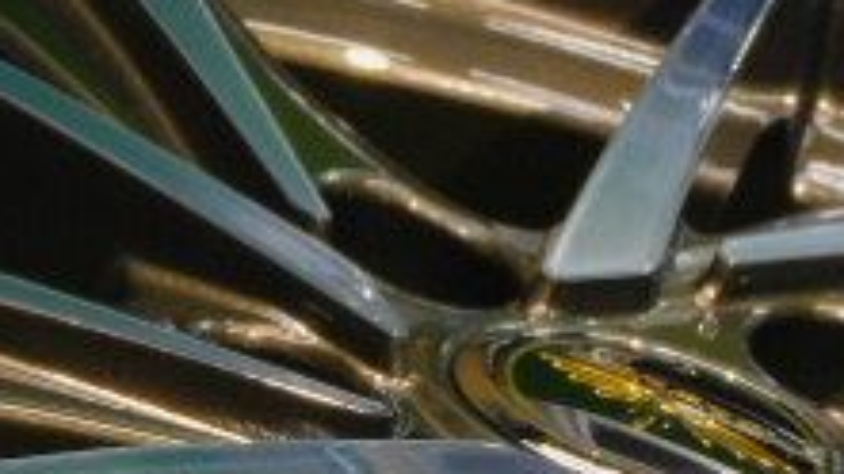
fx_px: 10579
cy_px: 420
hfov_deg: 4.6
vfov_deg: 2.6
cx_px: 665
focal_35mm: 473
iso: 400
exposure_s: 1/25
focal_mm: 26.9
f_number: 5.2
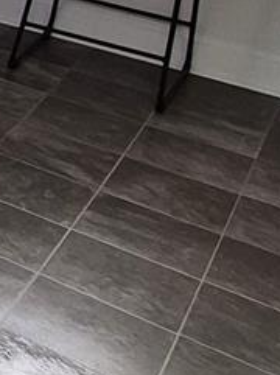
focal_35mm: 83
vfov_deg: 21.5
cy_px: -103
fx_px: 898
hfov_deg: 11.3
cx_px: -548
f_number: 2.2
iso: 100
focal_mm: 1.74
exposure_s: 1/60
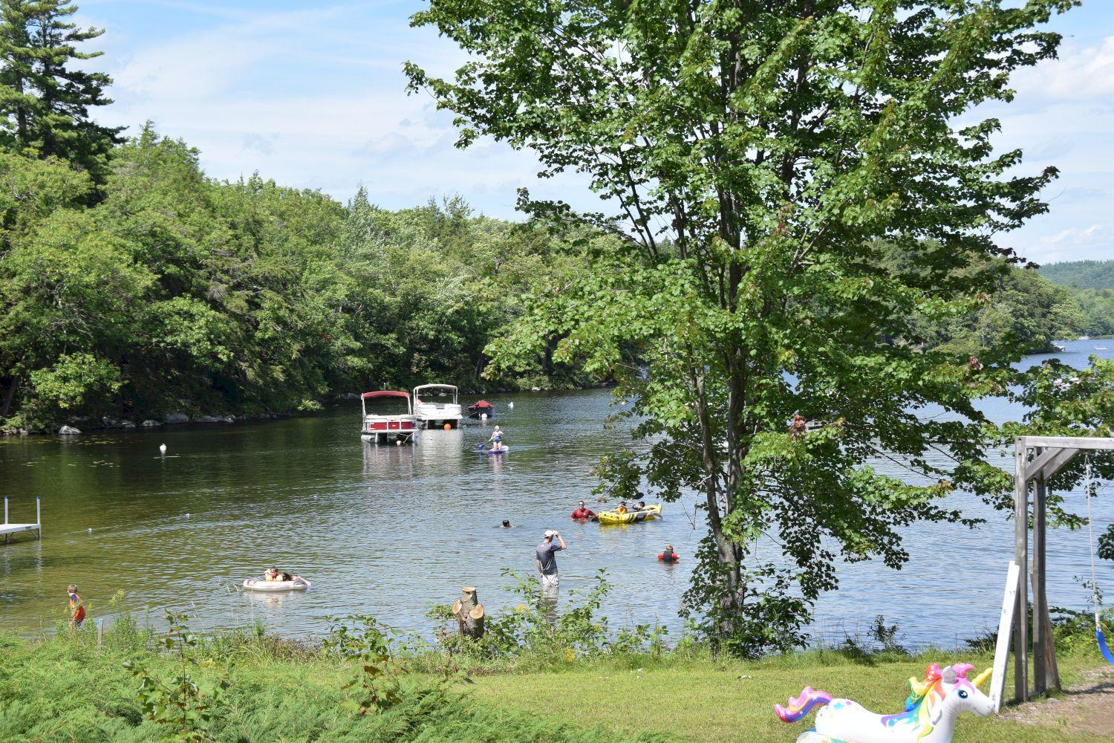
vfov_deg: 22.6
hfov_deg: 33.4
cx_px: 557
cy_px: 372
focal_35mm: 60
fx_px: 1857
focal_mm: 40
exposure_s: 1/320
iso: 200
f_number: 9
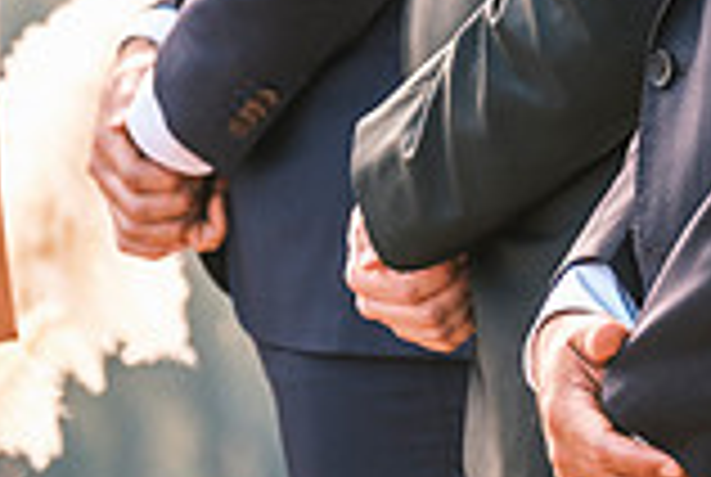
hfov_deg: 3.8
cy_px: -317
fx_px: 10645
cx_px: 1102
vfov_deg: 2.6
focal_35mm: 538
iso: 400
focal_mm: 98.2
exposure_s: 1/320
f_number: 2.8
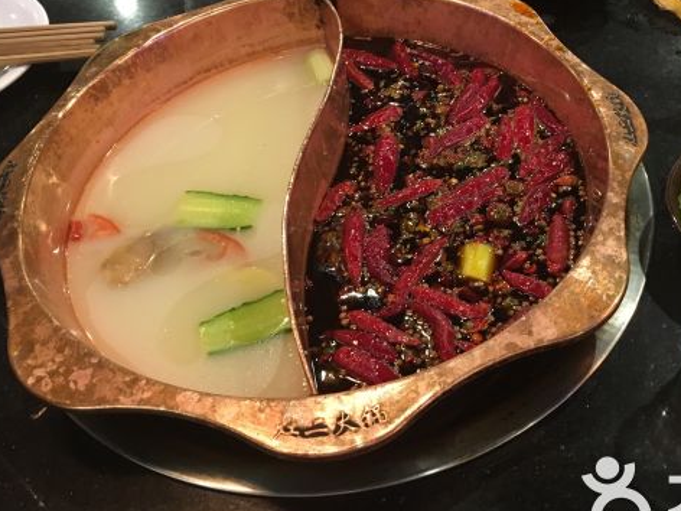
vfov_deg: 33.4
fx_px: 846
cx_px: 439
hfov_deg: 43.4
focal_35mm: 43
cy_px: 187
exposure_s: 1/17
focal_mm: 4.15
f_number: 2.2
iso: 200
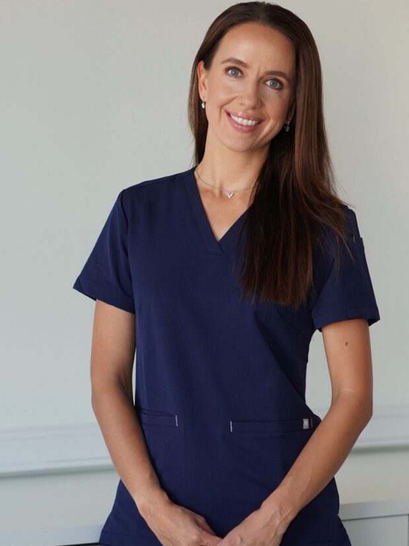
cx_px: 220
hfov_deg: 9.8
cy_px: 308
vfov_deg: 13.0
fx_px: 2388
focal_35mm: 152
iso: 320
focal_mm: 85
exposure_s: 1/250
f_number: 2
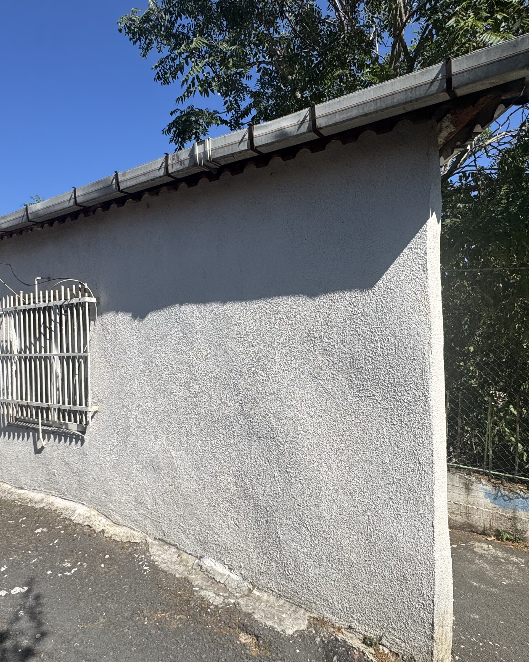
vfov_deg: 72.6
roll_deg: -1.0
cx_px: 224
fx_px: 450
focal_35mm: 23
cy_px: 343
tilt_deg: +2.7
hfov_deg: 60.6
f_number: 2.2
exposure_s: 1/2770
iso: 50
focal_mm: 2.22
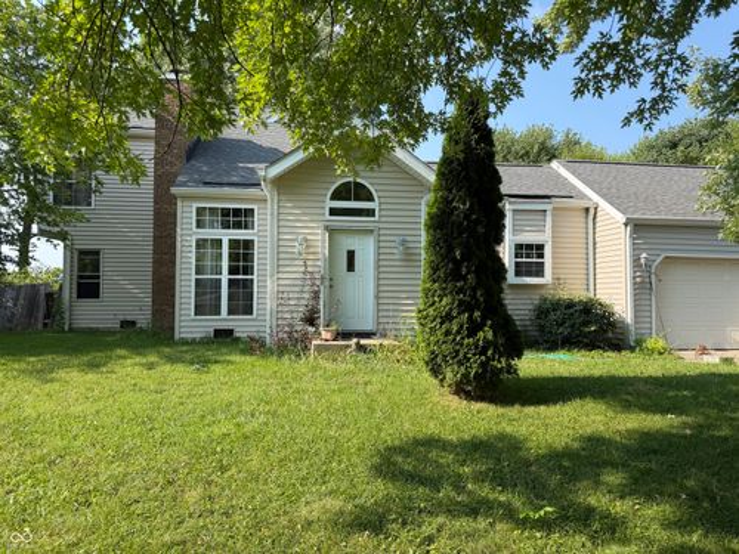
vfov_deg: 56.8
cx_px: 370
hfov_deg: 71.6
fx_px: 512
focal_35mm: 24
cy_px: 277
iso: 80
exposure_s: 1/1585
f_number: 1.78
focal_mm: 6.76
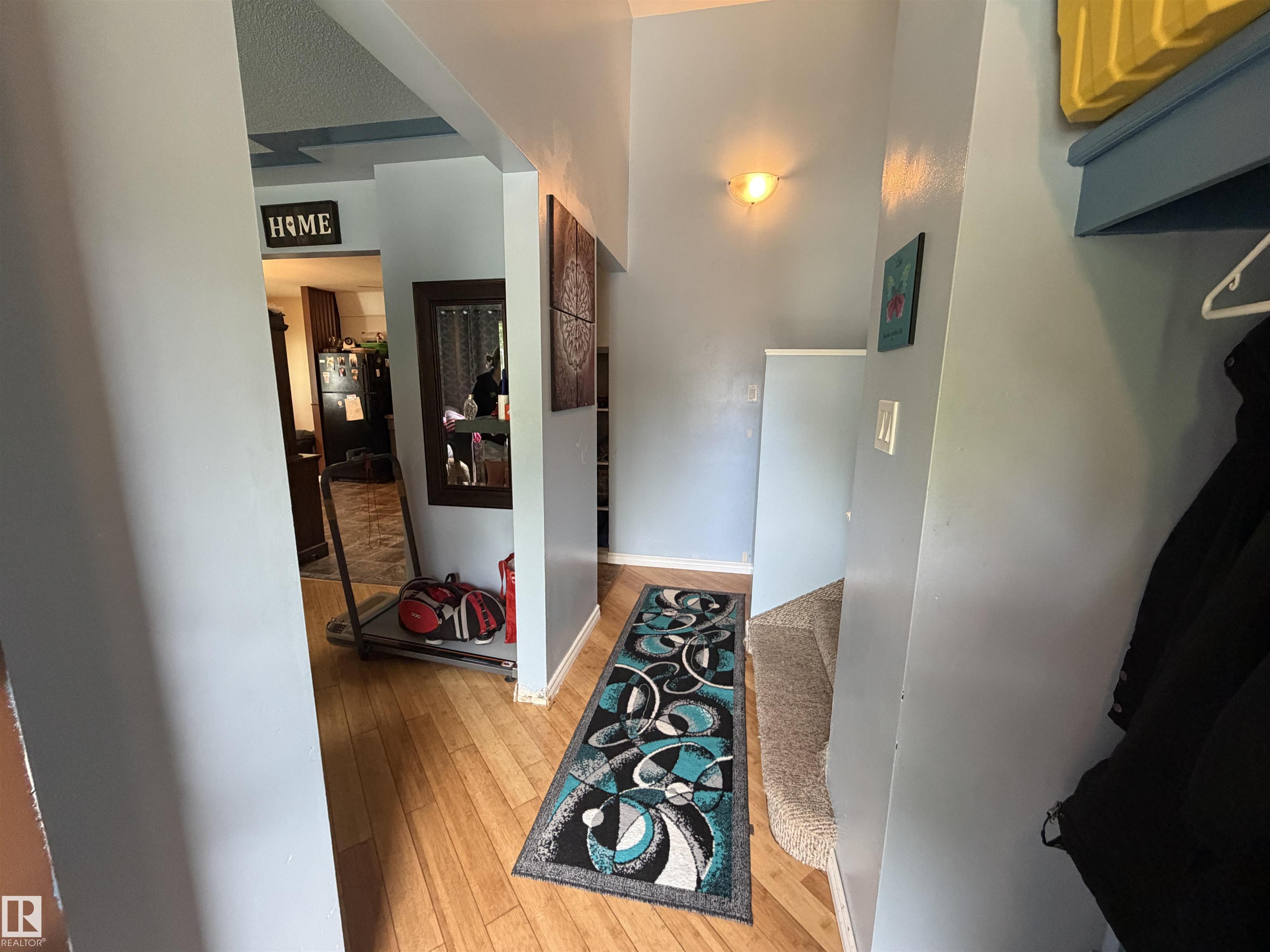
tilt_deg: -10.2
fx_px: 514
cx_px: 635
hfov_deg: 102.1
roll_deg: -0.4
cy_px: 476
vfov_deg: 85.7
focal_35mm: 14
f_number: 2.2
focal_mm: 2.22
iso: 400
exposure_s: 1/60
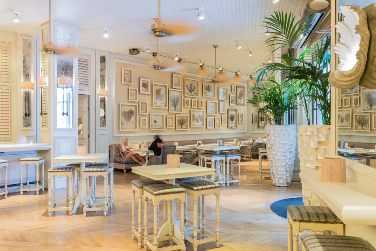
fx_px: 313
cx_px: 188
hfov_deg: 61.9
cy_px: 126
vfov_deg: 43.6
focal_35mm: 30
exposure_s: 6
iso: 100
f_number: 11
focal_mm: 30
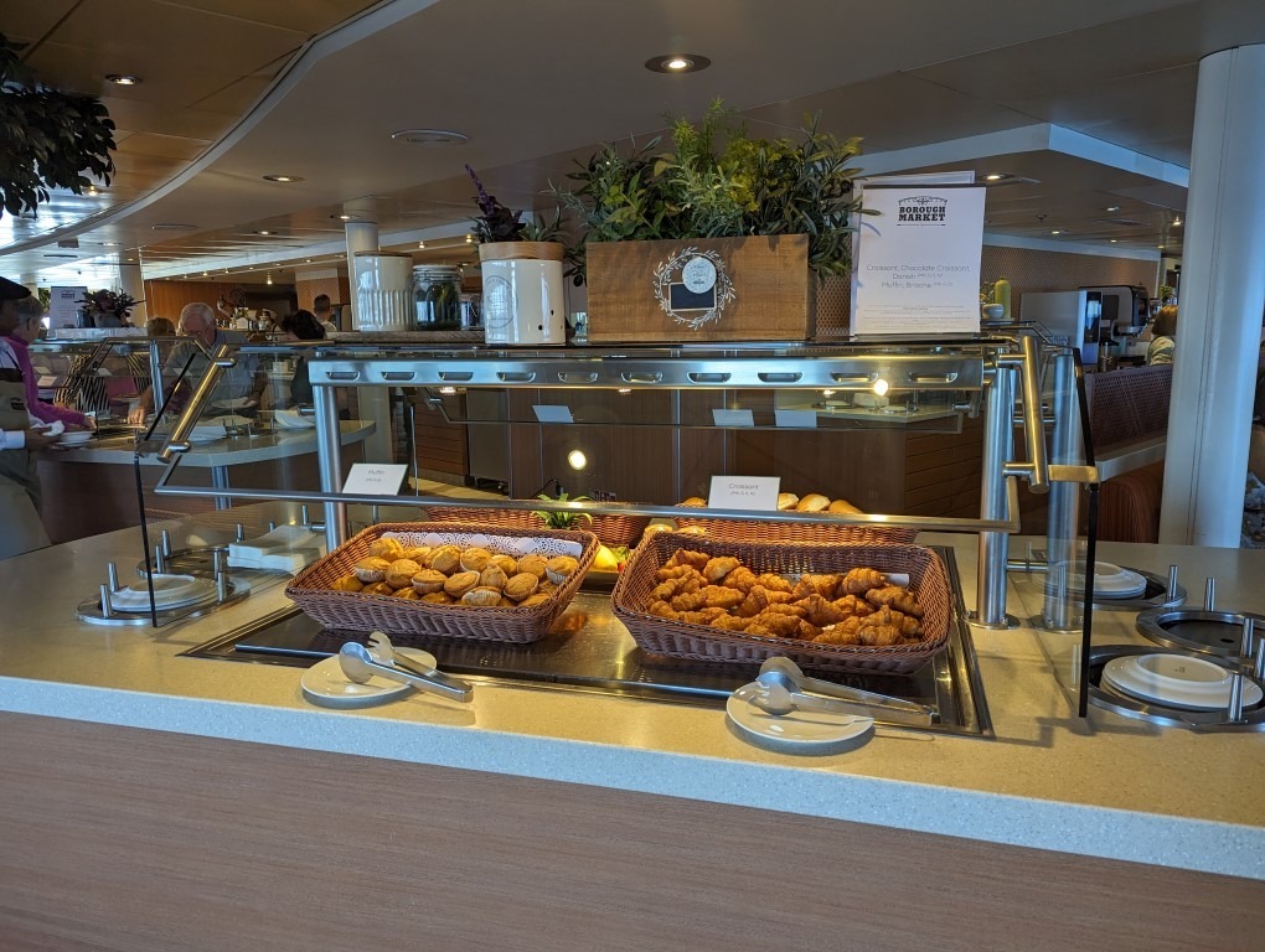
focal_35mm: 24
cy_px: 476
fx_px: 878
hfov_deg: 71.5
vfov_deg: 56.9
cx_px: 632
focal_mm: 6.81
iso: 147
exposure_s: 1/120
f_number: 1.85
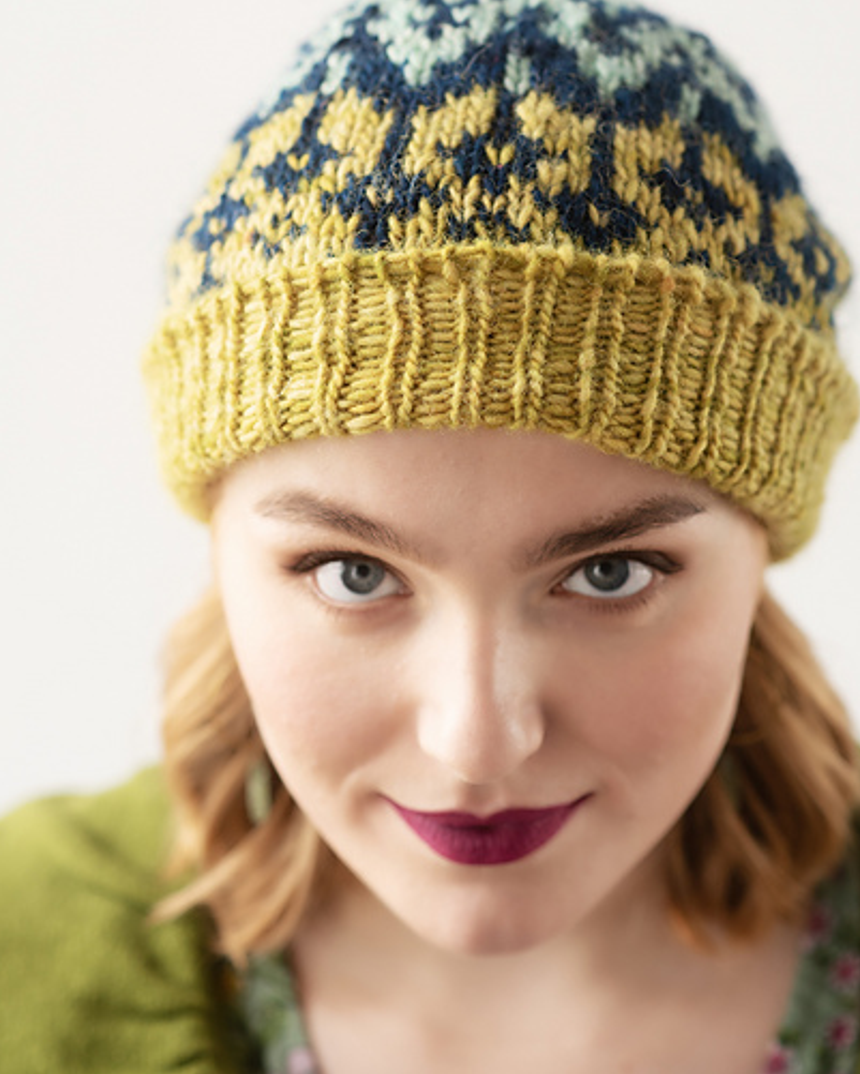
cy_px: 422
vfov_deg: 18.8
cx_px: 415
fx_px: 3244
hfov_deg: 15.1
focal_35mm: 102
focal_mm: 85
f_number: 3.5
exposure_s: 1/200
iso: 800
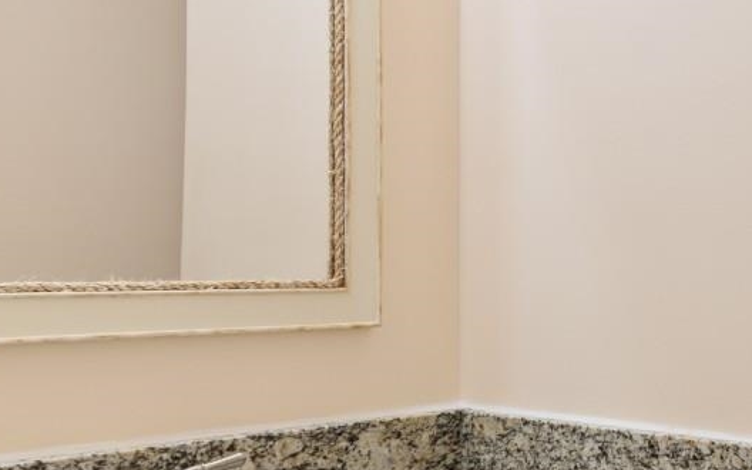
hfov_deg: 36.8
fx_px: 1025
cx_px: 726
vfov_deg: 25.8
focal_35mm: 50
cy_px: 286
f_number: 4.8
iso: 100
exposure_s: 1/10
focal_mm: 11
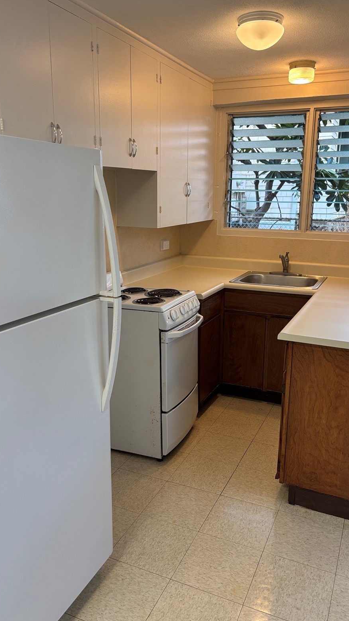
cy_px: 309
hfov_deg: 40.2
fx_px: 477
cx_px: 182
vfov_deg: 66.1
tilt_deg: -13.8
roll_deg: -2.1
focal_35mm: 29
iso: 125
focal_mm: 5.96
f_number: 1.6
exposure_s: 1/120
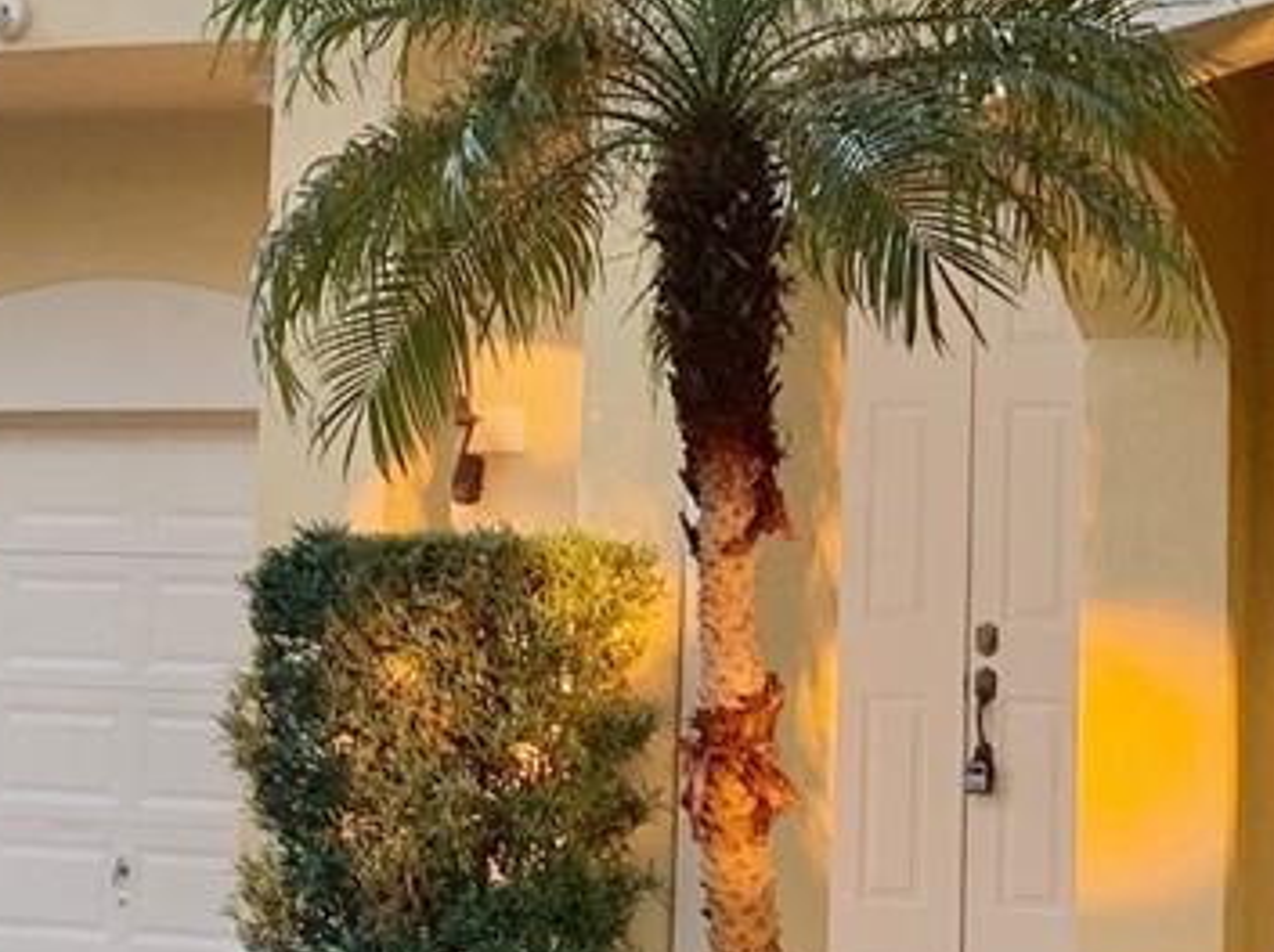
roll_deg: -2.1
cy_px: 108
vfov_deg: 12.4
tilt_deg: +7.9
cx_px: 697
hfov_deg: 16.7
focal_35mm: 118
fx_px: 4338
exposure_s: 1/121
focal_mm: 4.25
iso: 50
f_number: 1.8
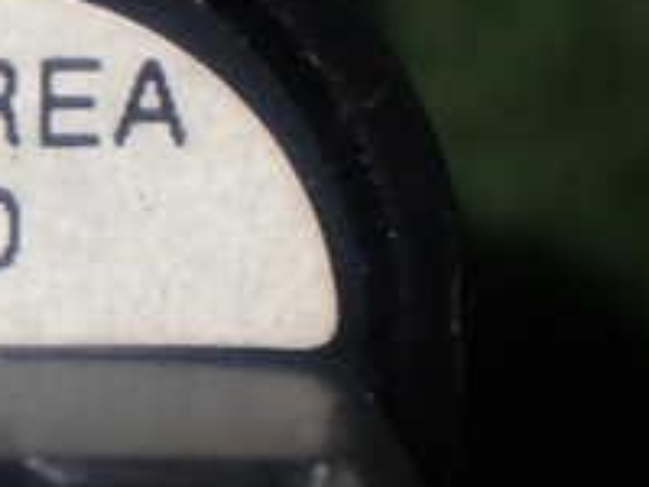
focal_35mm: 150
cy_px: 162
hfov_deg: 12.5
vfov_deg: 9.9
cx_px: -315
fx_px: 2812
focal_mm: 9.01
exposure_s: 1/50
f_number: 3.2
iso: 200
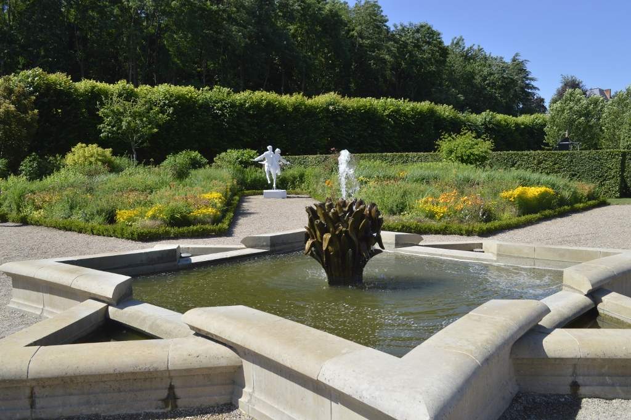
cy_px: 210
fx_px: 525
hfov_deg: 62.0
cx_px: 316
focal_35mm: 30
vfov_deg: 43.5
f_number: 8
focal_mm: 20
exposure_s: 1/400
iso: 200
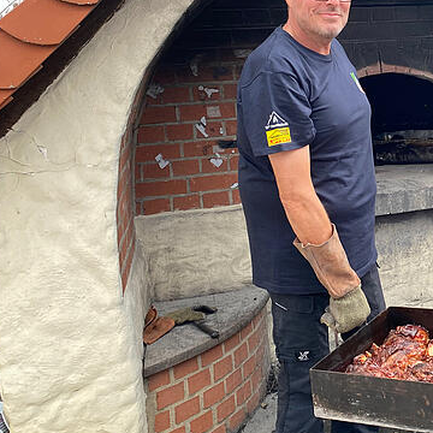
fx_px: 722
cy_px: 148
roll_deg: +3.2
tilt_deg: -7.4
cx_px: 453
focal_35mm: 51
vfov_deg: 33.1
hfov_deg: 30.5
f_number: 1.8
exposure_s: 1/122
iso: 100
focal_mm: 4.25
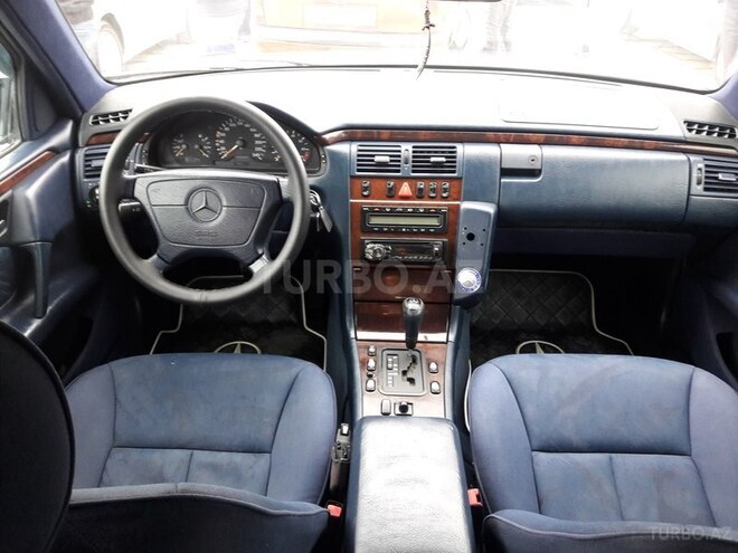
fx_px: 597
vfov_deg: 49.7
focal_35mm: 28
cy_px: 276
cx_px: 369
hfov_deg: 63.4
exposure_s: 1/33
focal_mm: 3.7
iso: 125
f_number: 1.9
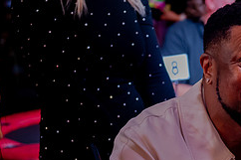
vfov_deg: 9.4
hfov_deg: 13.9
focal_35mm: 145
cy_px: 124
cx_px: 260
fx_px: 970
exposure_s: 1/100
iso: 3200
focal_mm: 55
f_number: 3.2
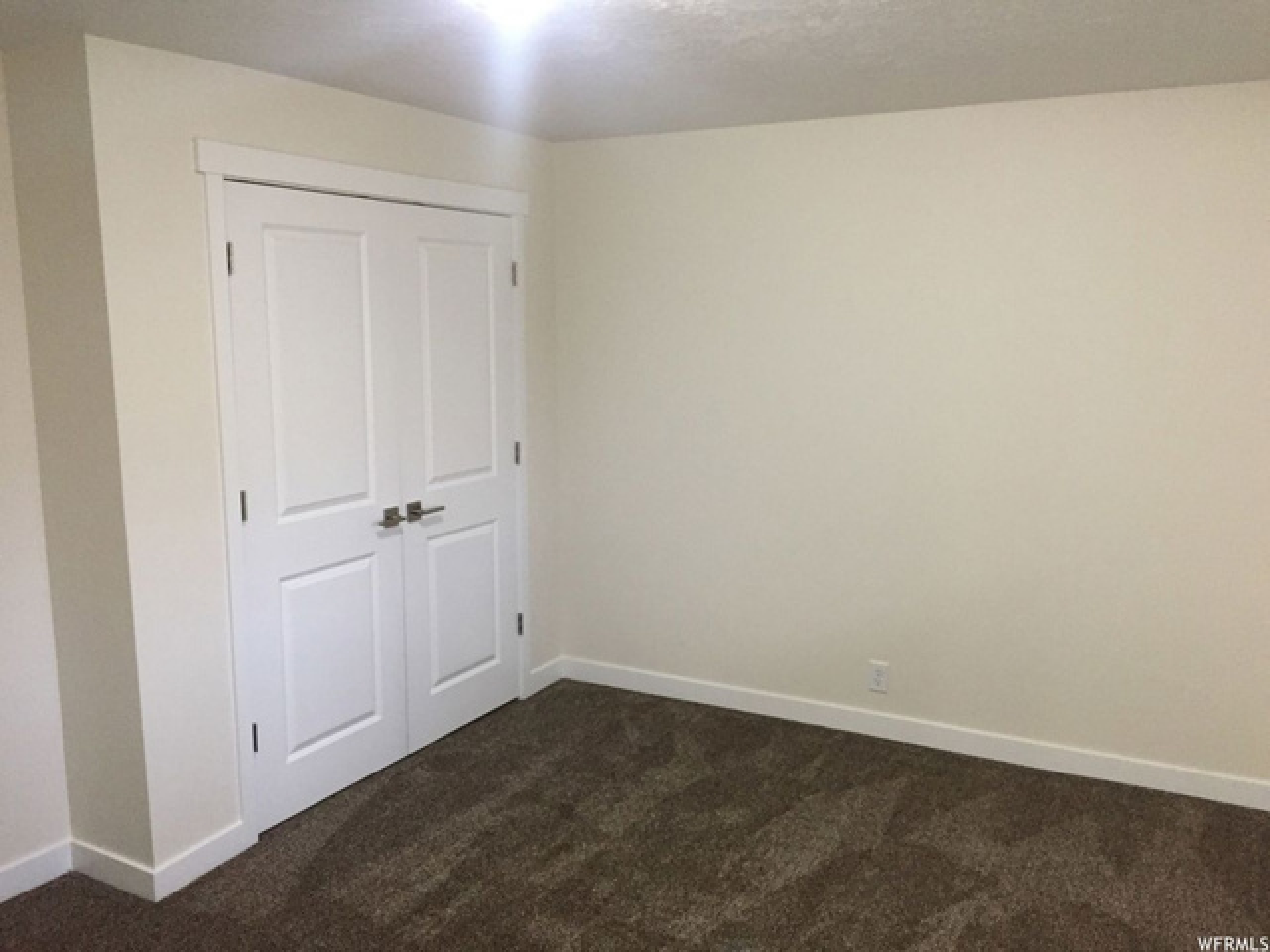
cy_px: 476
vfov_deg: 48.2
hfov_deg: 61.7
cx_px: 635
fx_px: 1064
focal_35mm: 29
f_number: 2.2
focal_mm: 4.15
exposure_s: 1/24
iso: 250
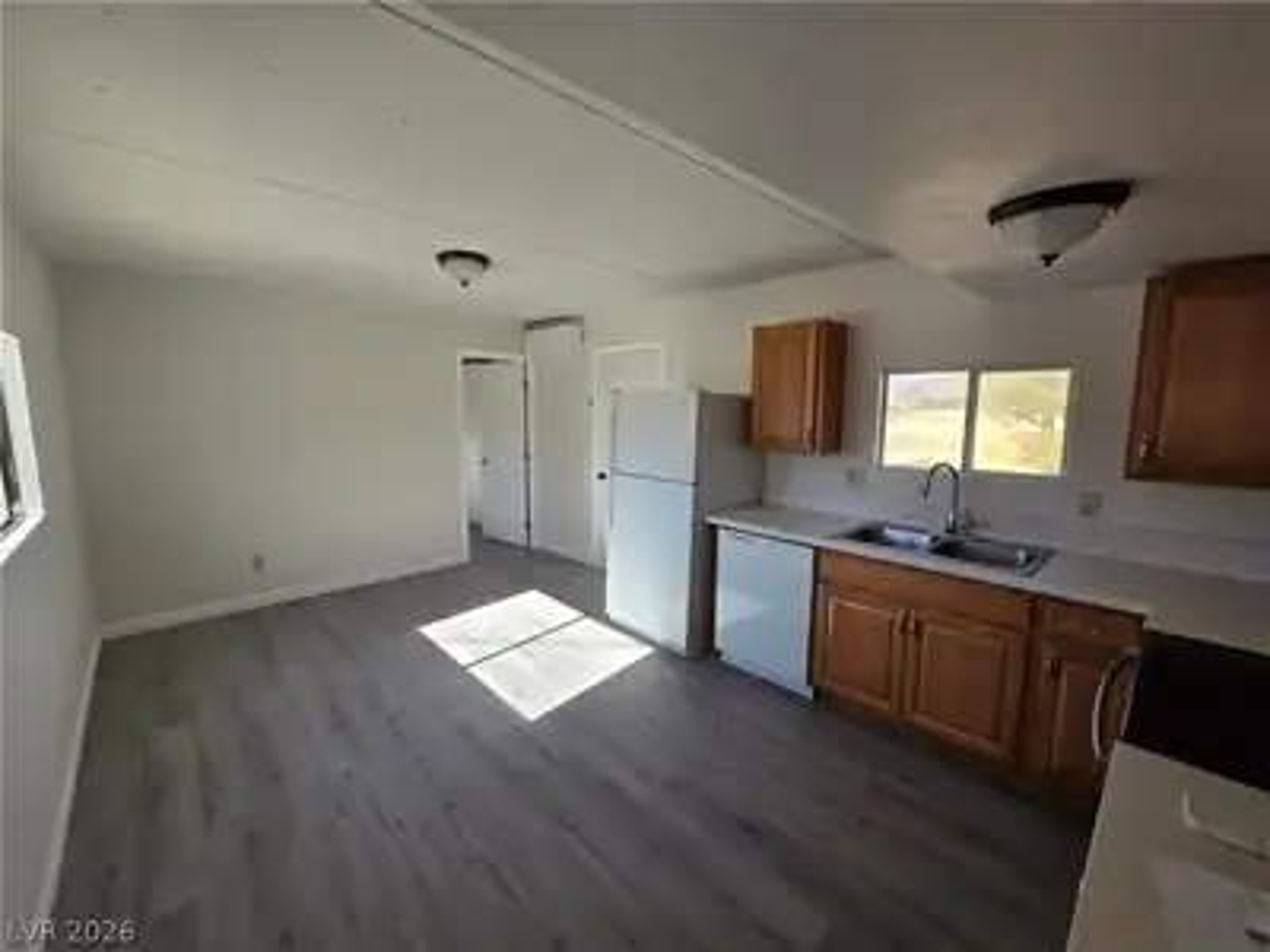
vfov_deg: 89.9
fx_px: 477
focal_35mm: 13
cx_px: 635
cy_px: 476
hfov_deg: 106.2
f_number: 2.2
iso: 50
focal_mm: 2.2
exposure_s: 1/396
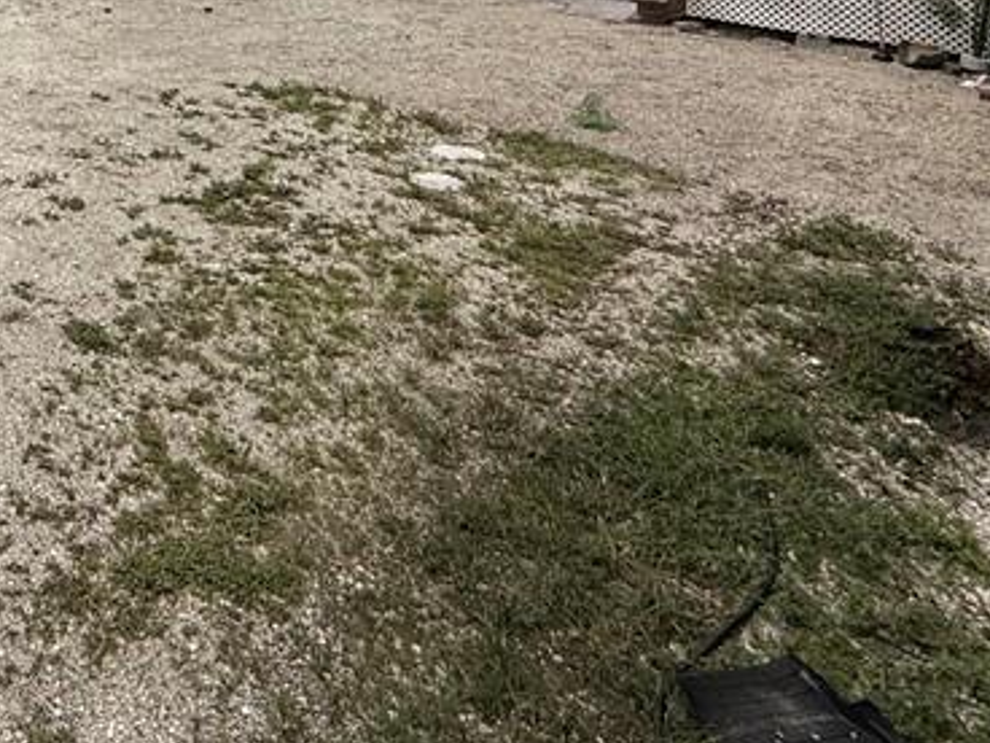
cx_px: -56
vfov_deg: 28.5
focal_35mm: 39
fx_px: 1115
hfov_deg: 40.3
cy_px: -277
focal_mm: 2.22
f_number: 2.2
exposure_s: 1/770
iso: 50
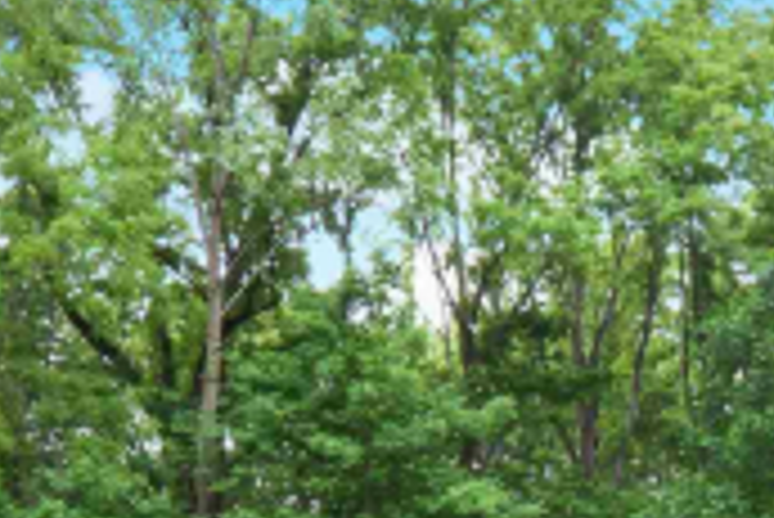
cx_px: 767
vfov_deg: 20.7
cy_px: 640
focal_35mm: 61
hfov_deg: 30.6
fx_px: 1313
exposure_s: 1/50
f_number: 22
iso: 400
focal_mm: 14
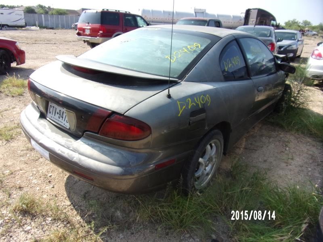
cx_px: 162
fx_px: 224
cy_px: 121
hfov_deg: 71.6
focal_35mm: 24
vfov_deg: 56.8
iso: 80
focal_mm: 4.3
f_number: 3.3
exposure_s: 1/600
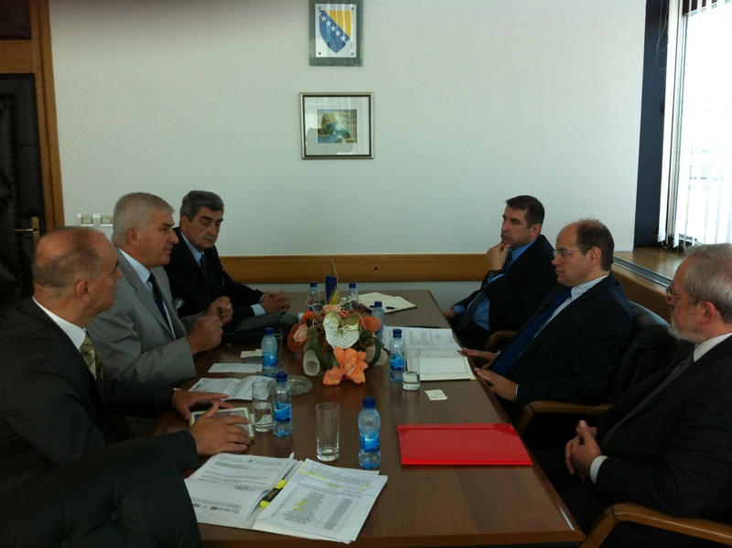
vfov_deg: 40.6
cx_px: 366
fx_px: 739
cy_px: 274
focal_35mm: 35
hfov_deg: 52.7
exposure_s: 1/60
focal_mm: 3.85
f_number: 2.8
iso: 80
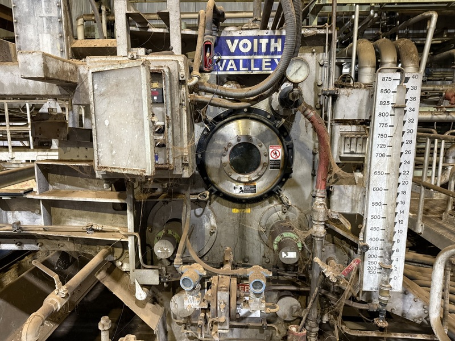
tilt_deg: -8.6
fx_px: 315
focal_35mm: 24
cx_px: 228
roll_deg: +0.3
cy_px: 170
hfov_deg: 71.6
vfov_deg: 56.8
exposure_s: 1/40
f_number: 1.78
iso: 1000
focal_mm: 6.76
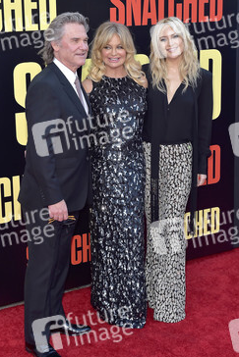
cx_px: 112
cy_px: 182
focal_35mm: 66
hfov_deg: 20.6
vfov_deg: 30.5
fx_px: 657
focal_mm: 60
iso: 500
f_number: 6.3
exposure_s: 1/320
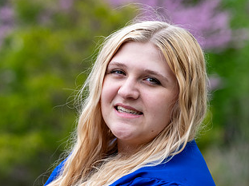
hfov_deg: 9.5
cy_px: 81
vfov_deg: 7.1
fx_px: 1496
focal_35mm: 208
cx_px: 35
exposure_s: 1/250
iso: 250
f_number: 2.8
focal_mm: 77.3
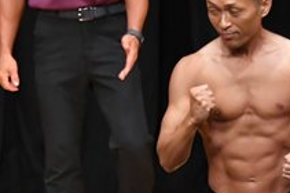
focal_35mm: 827
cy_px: 214
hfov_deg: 2.5
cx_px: 124
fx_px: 6652
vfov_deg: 1.7
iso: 4000
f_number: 5.6
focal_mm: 150
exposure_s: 1/400
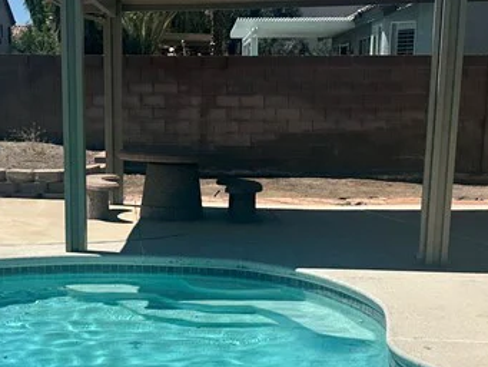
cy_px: 333
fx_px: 1015
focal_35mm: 72
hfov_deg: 26.9
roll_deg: -0.1
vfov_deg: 20.0
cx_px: 166
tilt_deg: -13.3
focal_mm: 6.86
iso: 80
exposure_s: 1/12048
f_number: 1.78
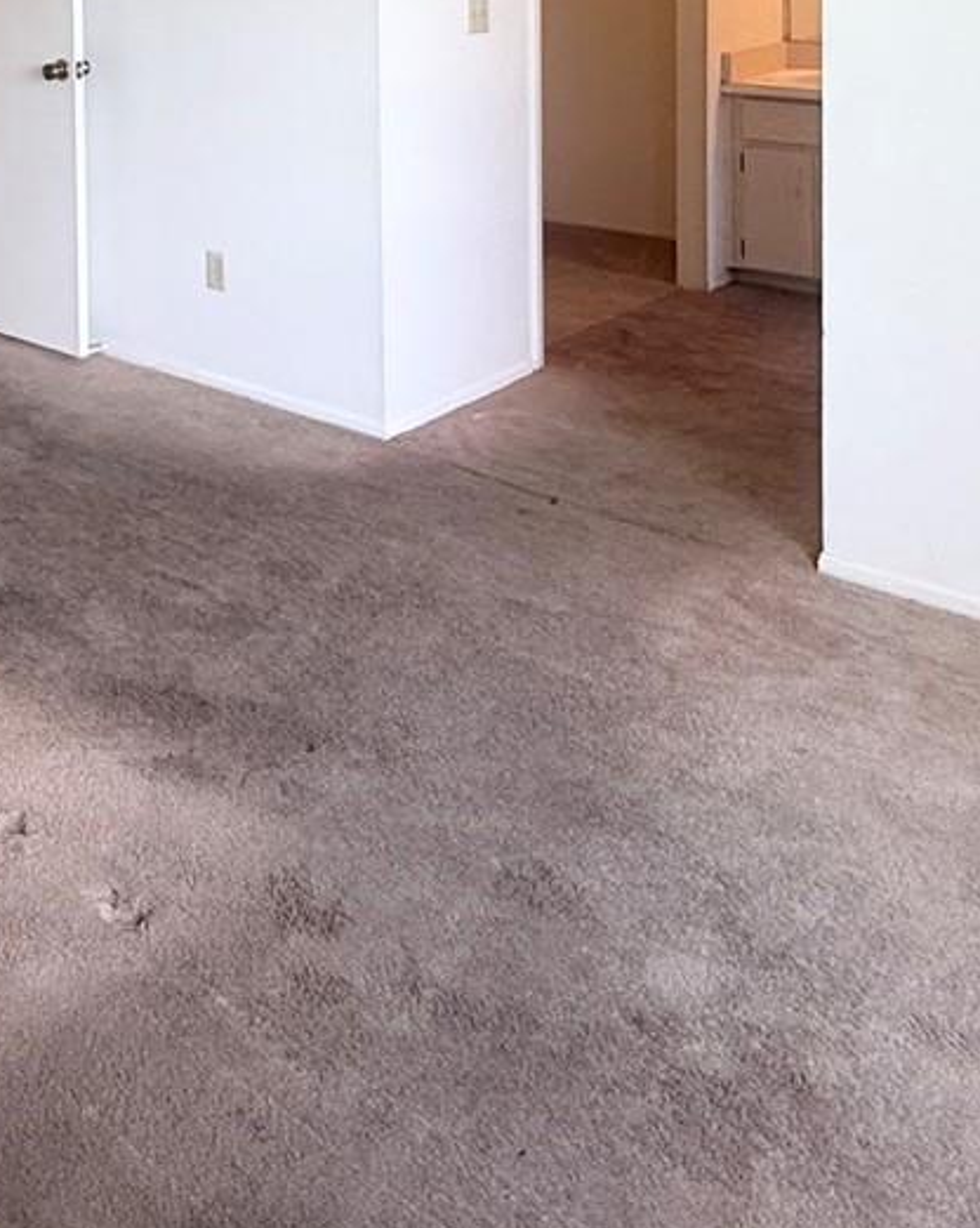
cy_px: -42
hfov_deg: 34.2
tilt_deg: -1.7
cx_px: 155
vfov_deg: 38.2
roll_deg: +1.0
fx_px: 1525
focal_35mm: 42
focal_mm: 2.22
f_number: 2.2
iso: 125
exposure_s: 1/120
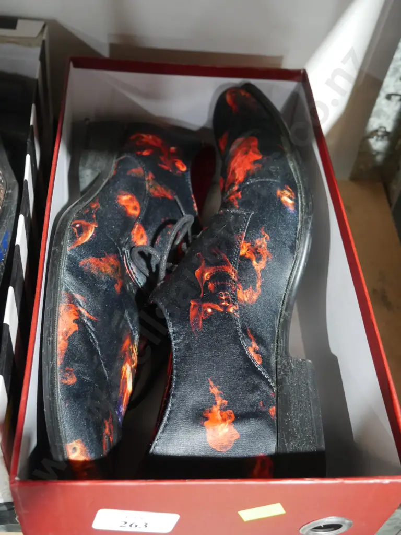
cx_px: 200
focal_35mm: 42
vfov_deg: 44.8
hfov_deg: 34.3
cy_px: 268
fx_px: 649
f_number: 4.6
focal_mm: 21
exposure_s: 1/40
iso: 3200
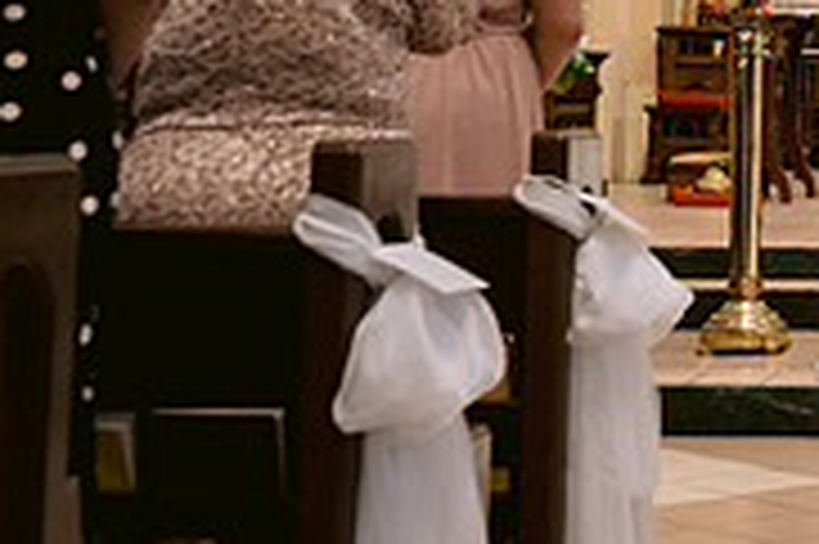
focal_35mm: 116
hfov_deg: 16.3
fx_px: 2637
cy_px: -204
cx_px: 1187
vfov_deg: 11.4
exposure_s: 1/125
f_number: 4
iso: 1000
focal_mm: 35
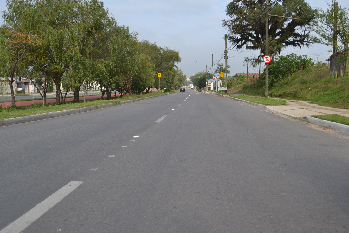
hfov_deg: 49.6
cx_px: 174
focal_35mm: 39
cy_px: 116
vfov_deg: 34.2
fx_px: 378
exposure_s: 1/160
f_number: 6.3
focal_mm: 26
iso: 100
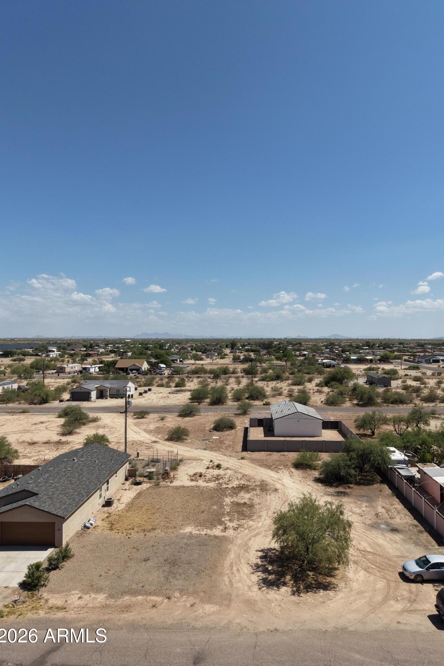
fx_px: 463
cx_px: 245
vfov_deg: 71.5
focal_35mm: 25
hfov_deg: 51.2
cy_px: 333
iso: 120
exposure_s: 1/6000
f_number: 1.8
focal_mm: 8.67
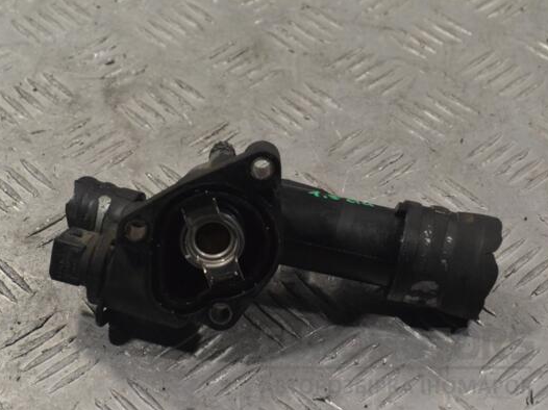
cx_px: 241
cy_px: 205
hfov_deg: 21.6
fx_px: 1433
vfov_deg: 16.3
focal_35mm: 91
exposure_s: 1/320
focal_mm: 55
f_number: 9
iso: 3200
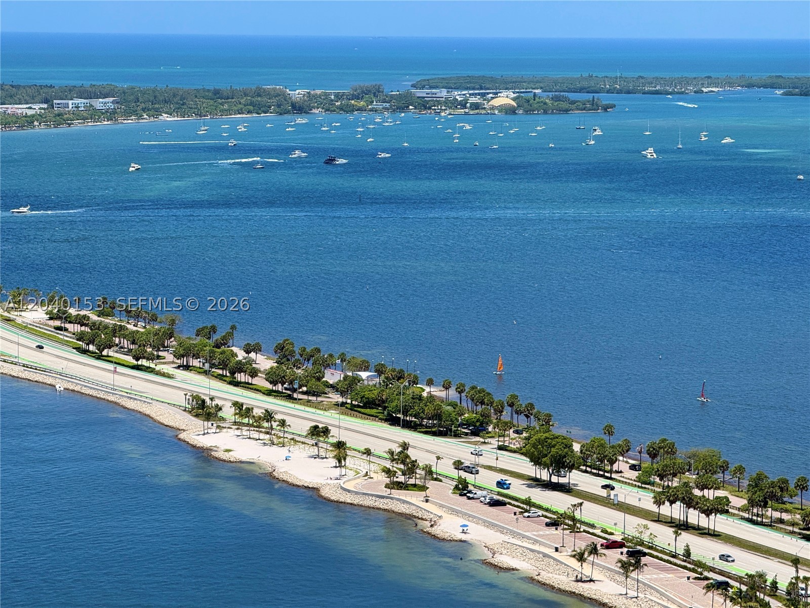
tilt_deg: -6.3
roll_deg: +0.1
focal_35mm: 120
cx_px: 405
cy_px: 304
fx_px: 2808
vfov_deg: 12.3
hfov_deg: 16.4
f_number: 2.8
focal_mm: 15.66
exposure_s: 1/1818
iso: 64
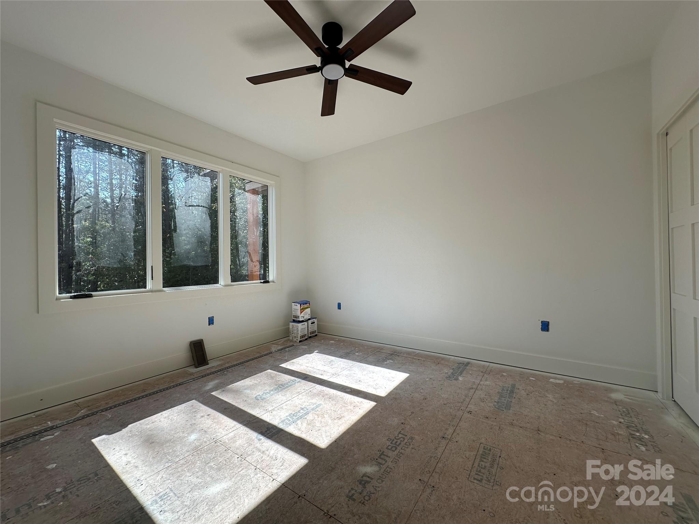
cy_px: 262
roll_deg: +1.2
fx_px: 283
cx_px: 350
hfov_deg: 102.1
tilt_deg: +0.7
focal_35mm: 14
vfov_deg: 85.7
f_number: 2.2
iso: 40
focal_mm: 2.22
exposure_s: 1/410
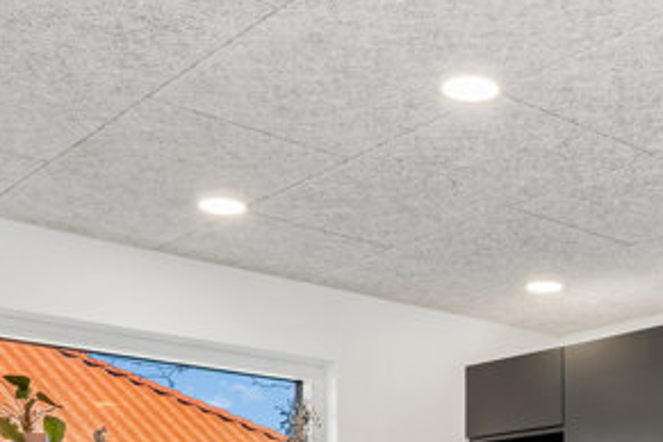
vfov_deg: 19.0
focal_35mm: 66
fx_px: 1215
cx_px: 524
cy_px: 584
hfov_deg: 29.8
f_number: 8
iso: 200
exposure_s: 1/6
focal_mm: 16
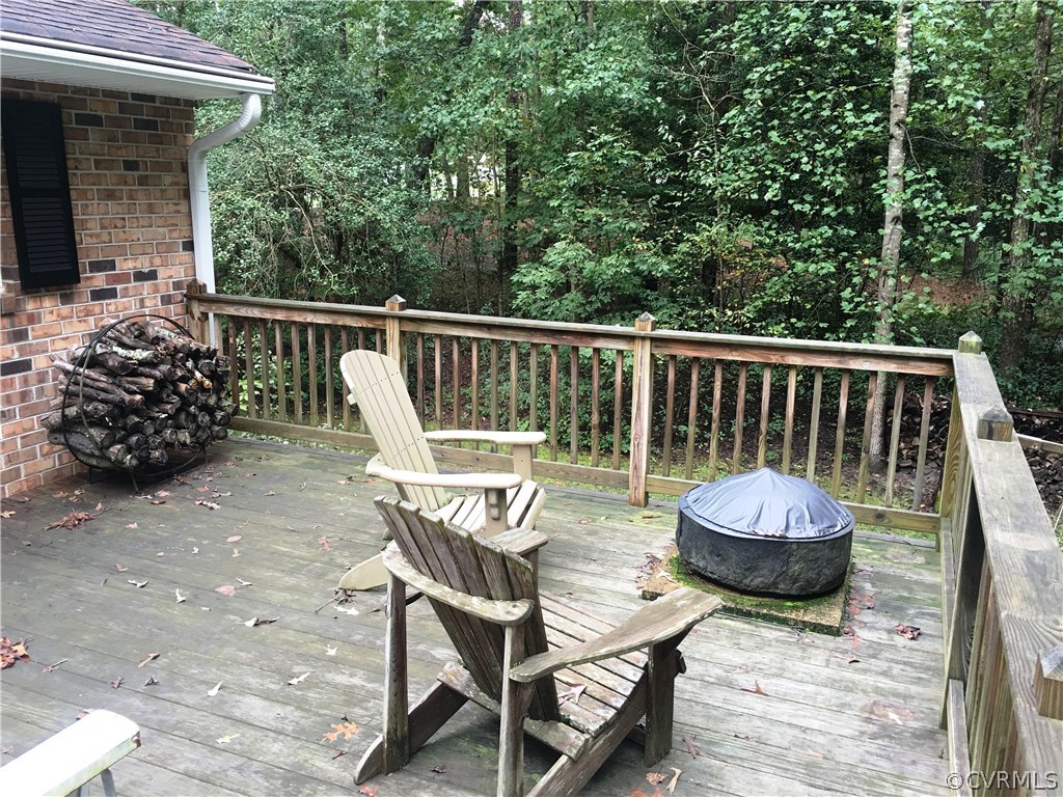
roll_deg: -1.2
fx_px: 891
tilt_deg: -12.2
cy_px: 398
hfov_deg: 61.7
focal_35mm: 29
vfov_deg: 48.2
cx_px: 532
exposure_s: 1/30
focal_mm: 4.15
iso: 25
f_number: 2.2
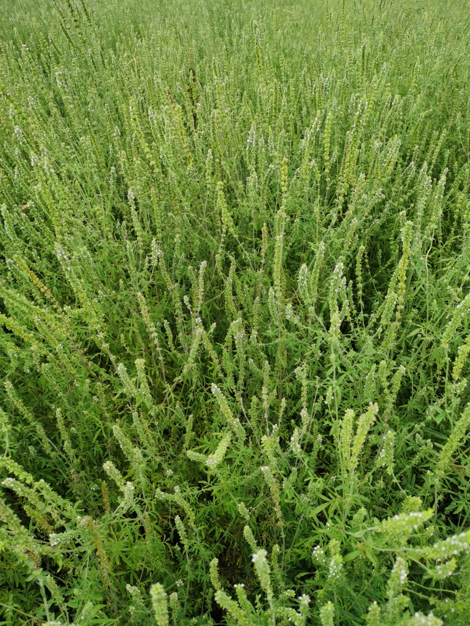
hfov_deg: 51.3
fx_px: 489
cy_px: 313
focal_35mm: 27
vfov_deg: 65.3
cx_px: 235
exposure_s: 1/658
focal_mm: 5.58
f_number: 1.8
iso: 50
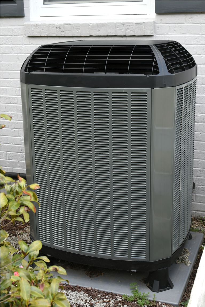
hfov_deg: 25.8
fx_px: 448
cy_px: 154
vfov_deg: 37.9
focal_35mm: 52
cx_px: 102
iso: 200
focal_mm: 35
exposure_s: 1/125
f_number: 7.1
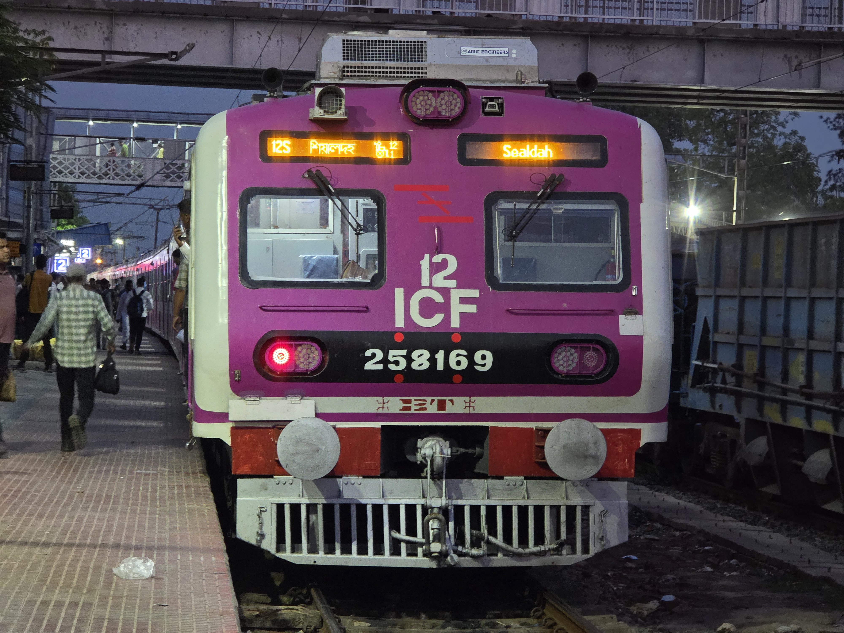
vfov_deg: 12.9
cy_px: 316
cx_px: 422
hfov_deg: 17.1
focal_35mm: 115
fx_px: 2804
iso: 1250
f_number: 3.4
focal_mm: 18.6
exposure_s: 1/33.3
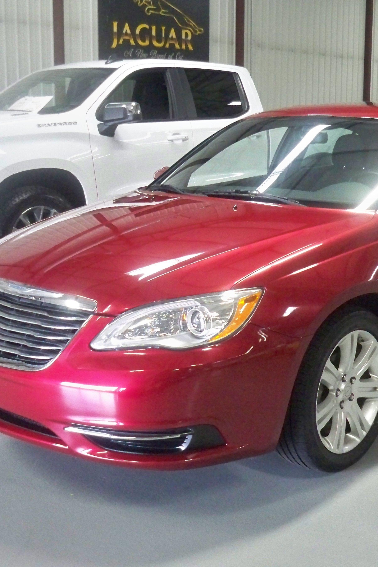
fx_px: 772
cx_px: 276
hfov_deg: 27.2
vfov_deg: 40.3
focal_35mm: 49
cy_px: 284
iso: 800
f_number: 3.1
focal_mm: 6.3
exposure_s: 1/60
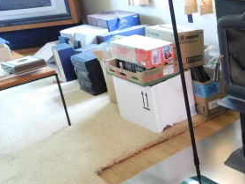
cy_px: 74
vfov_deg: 26.5
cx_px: 273
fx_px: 389
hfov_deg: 31.0
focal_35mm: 55
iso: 800
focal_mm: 4
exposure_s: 1/6
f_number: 3
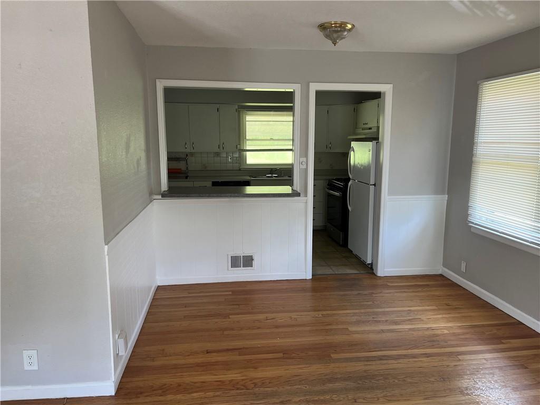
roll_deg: -0.2
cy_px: 202
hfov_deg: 67.3
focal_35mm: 26
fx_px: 406
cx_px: 270
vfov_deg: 53.1
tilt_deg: -10.1
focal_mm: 5.1
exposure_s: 1/101
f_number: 1.6
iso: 125
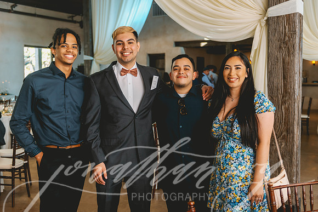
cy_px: 106
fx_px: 398
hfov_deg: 43.6
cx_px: 159
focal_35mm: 45
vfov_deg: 29.9
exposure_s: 1/160
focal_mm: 45
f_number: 3.2
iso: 500
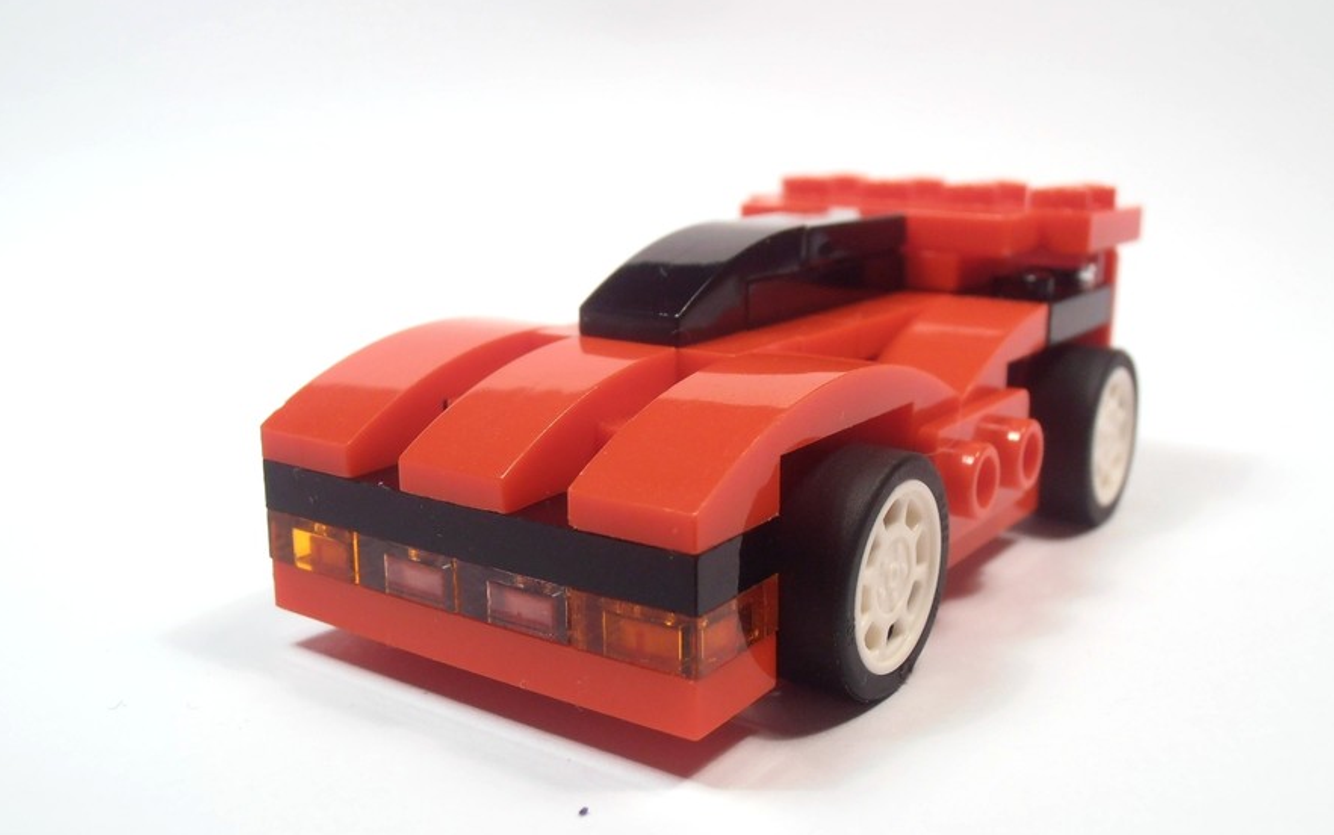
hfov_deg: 49.3
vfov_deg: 32.0
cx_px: 678
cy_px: 430
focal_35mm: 40
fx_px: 1455
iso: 80
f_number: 3.9
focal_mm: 6.61
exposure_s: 1/40
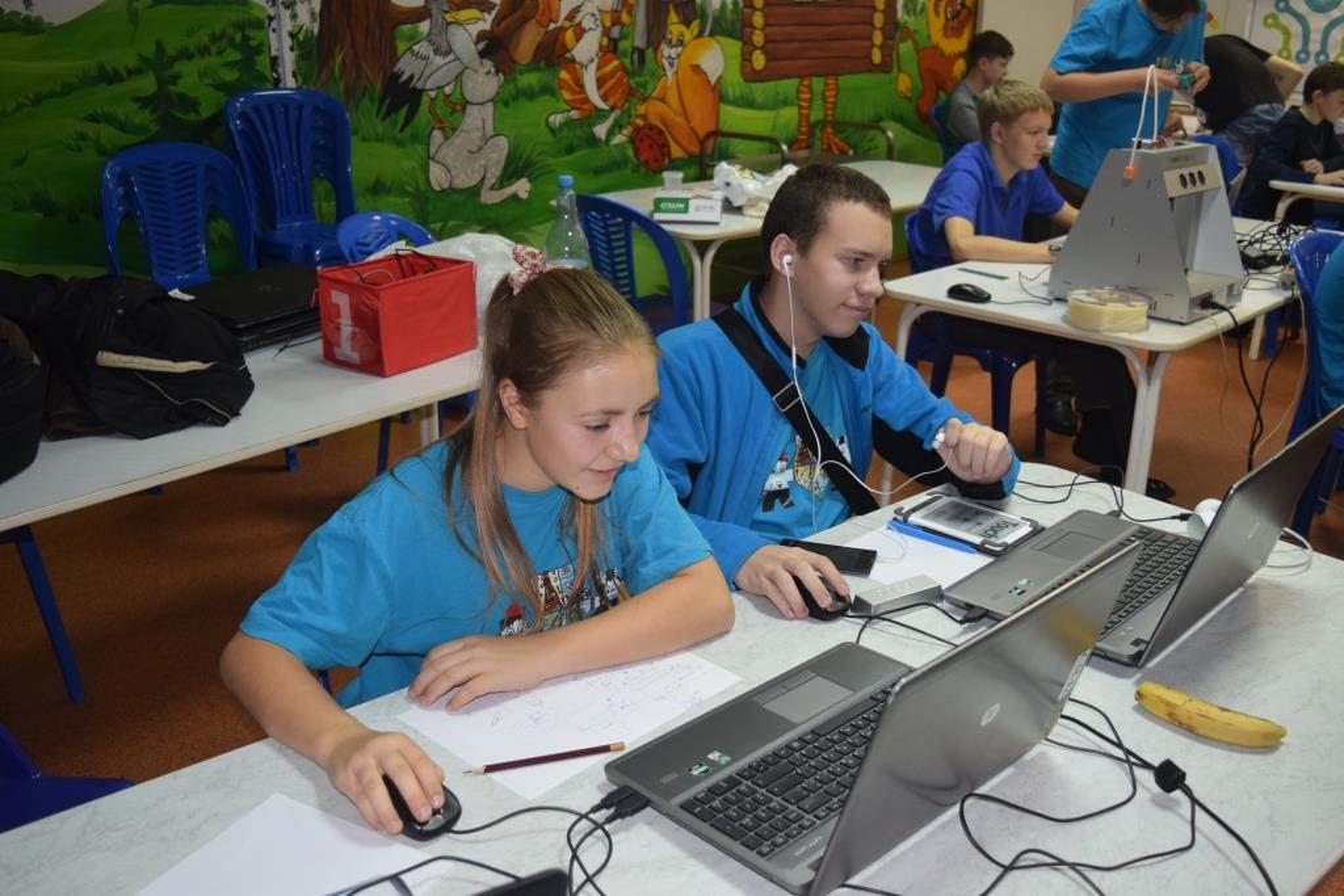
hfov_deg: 55.1
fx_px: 1288
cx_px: 672
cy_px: 448
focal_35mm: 34
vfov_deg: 38.4
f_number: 4.5
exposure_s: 1/80
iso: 800
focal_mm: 23
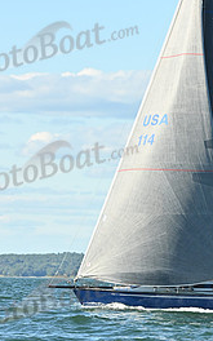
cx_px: 206
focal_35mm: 313
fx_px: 2907
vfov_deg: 6.7
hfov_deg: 4.2
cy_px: 217
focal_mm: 140
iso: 320
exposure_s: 1/1250
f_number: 5.6
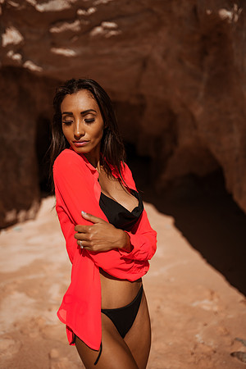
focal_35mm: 35
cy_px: 184
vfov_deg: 54.4
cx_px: 123
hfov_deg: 37.9
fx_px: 359
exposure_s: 1/8000
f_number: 1.8
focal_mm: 35
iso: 64
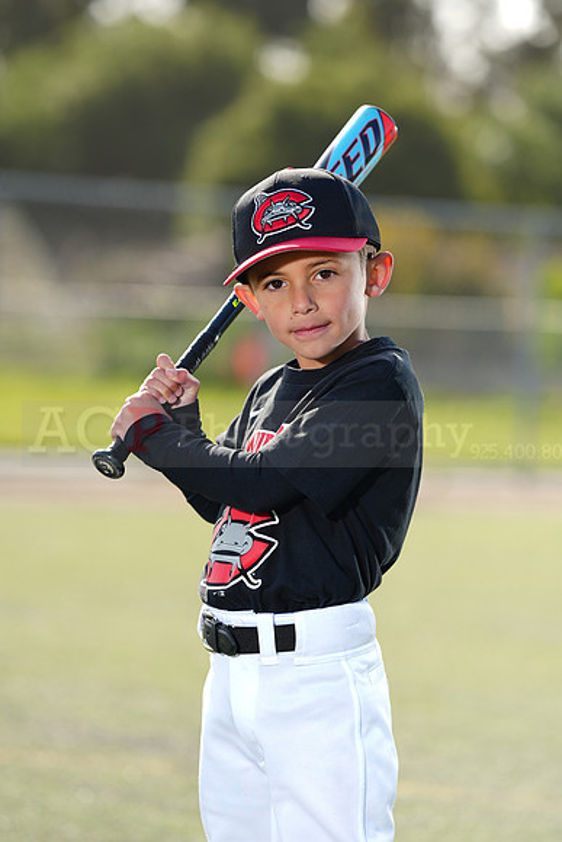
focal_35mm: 200
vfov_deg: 10.3
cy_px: 421
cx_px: 281
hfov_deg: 6.9
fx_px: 4680
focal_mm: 200
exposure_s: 1/250
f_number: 4.5
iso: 64
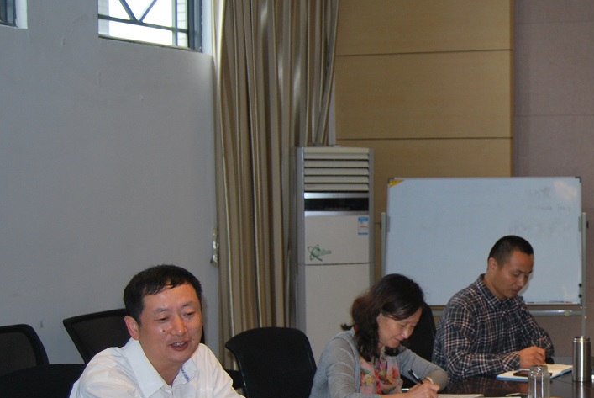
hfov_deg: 27.1
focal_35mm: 70
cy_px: 260
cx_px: 602
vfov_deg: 19.5
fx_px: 1156
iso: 200
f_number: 3.8
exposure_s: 1/60
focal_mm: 22
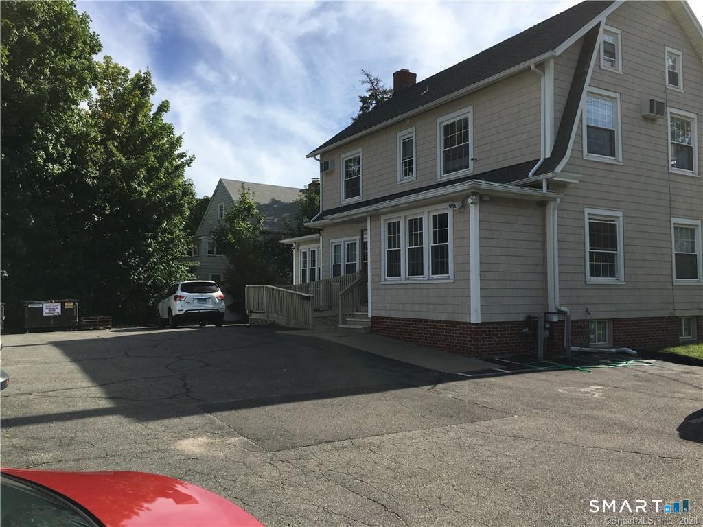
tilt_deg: +3.8
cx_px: 352
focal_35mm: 29
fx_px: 589
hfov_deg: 61.7
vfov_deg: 48.2
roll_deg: +0.7
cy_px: 264
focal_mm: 4.15
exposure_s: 1/1570
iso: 25
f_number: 2.2
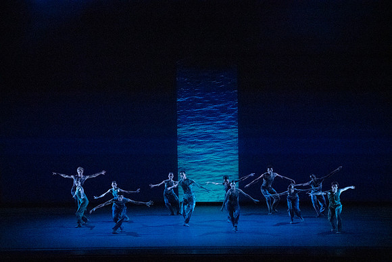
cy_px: 131
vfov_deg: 10.0
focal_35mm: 137
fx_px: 1492
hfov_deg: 15.0
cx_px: 196
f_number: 5.6
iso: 25600
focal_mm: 137
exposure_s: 1/400
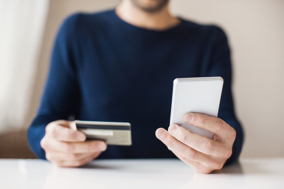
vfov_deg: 27.0
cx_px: 142
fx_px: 394
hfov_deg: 39.6
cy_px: 94
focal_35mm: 50
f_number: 2.5
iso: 500
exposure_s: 1/80
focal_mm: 50
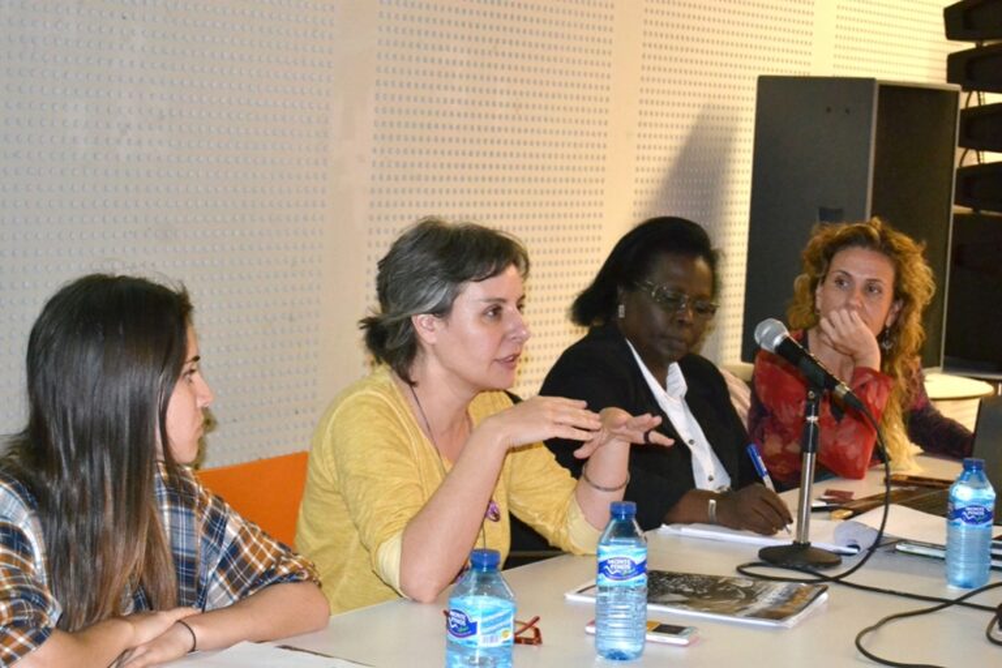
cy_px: 334
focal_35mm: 82
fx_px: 2296
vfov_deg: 16.6
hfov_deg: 24.6
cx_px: 501
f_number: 5.6
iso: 3200
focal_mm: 55
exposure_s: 1/60
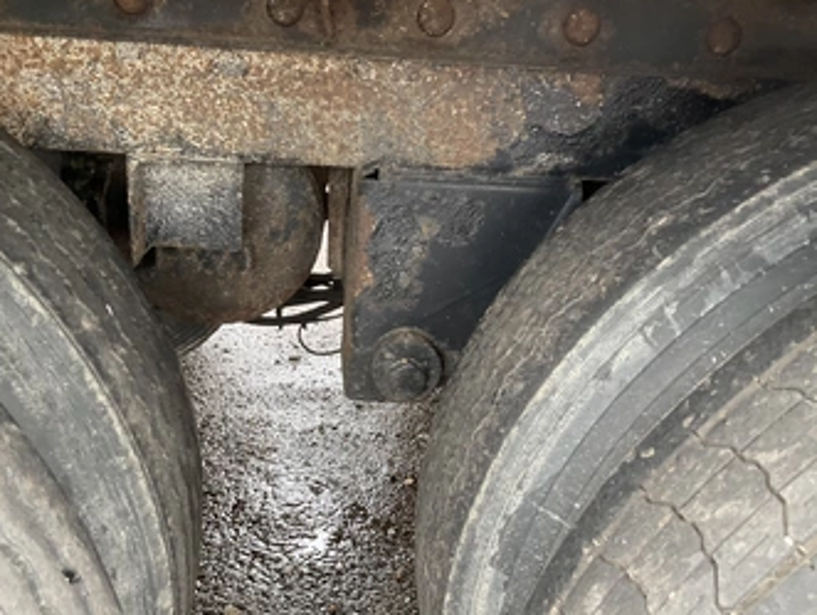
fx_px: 827
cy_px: 314
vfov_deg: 40.8
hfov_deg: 52.5
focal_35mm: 35
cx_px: 363
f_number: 1.8
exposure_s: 1/60
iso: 80
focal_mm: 3
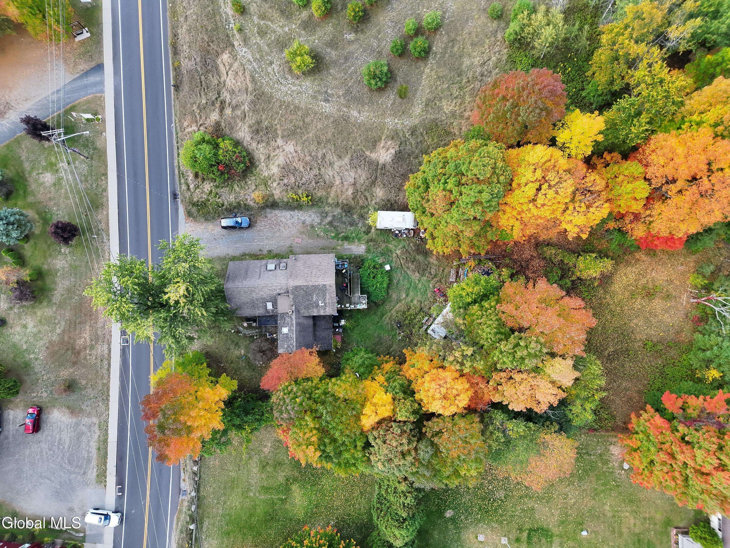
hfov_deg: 71.6
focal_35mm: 24
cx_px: 365
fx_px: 506
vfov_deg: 56.8
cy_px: 274
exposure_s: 1/725
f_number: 1.7
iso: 150
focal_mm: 6.72
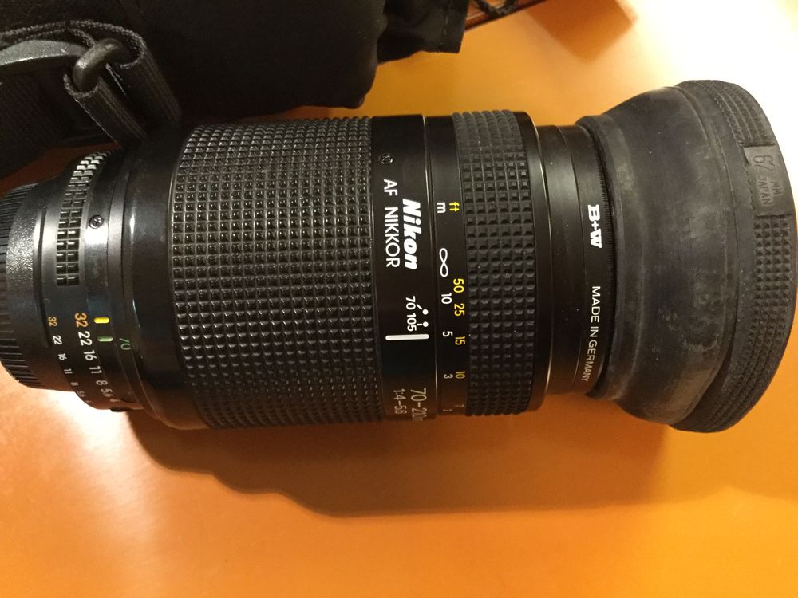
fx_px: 715
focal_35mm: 31
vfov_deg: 45.4
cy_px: 299
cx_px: 399
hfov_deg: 58.4
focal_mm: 3.3
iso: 320
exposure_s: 1/17
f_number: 2.4
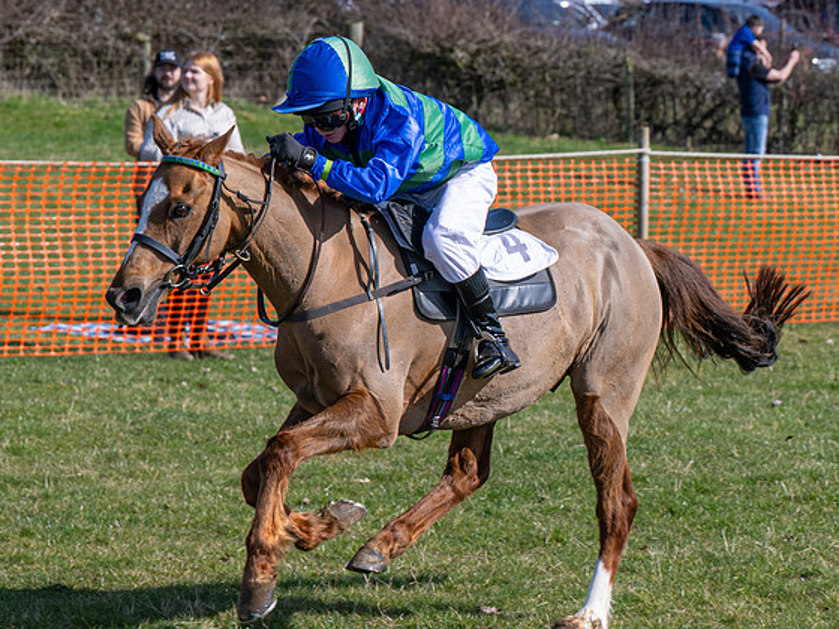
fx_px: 3878
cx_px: 452
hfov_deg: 12.3
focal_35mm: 160
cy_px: 230
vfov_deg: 9.3
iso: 200
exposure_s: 1/1250
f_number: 5
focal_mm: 70
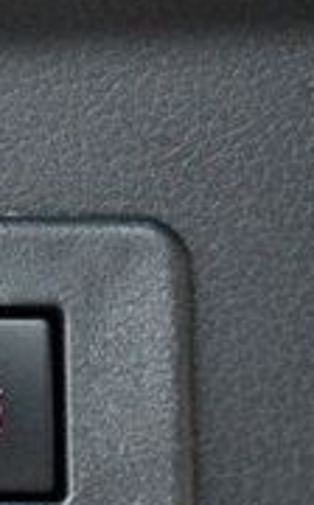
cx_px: -233
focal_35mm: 272
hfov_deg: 4.8
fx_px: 3736
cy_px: 289
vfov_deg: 7.7
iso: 9000
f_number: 4.8
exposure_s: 1/60
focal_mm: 50
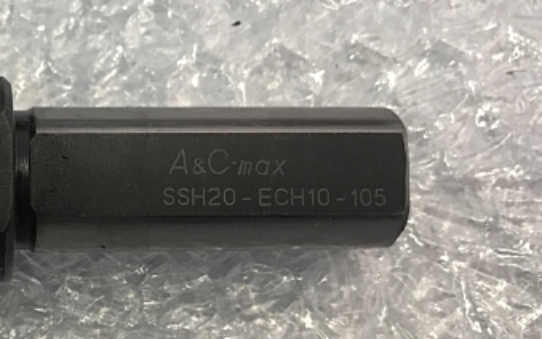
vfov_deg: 23.1
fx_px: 827
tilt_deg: -70.7
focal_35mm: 56
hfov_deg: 34.5
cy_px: 200
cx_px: 69
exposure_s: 1/40
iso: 25
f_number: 1.8
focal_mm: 3.99
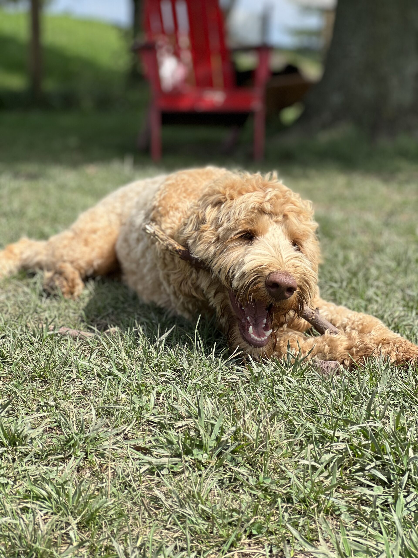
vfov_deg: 25.3
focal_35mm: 77
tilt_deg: -8.7
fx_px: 1240
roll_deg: +0.5
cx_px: 209
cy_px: 279
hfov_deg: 19.1
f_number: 2.8
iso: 32
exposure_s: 1/573
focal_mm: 9
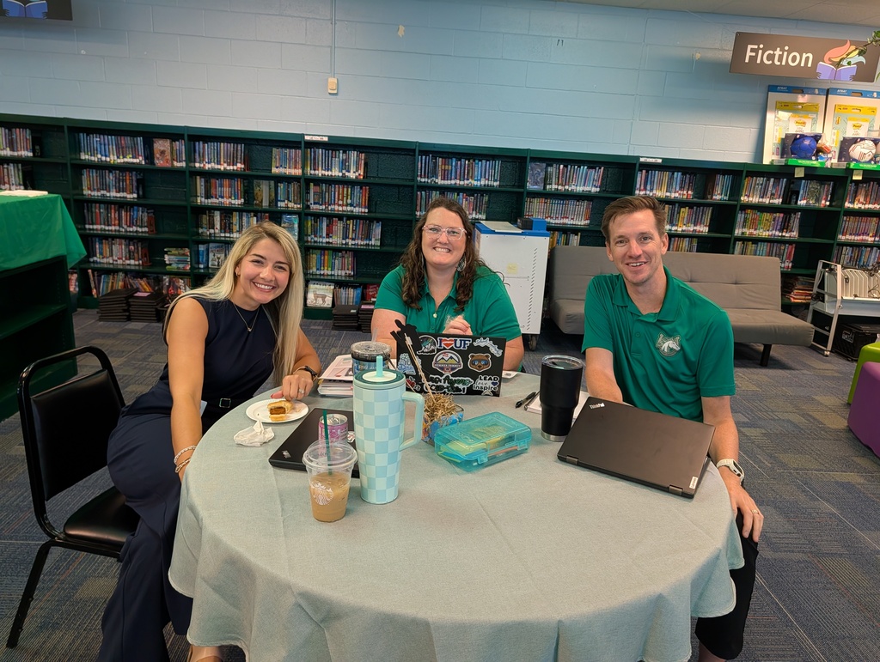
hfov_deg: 71.5
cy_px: 331
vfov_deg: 56.9
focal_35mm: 24
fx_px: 611
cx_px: 440
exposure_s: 1/120
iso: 472
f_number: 1.68
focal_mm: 6.9
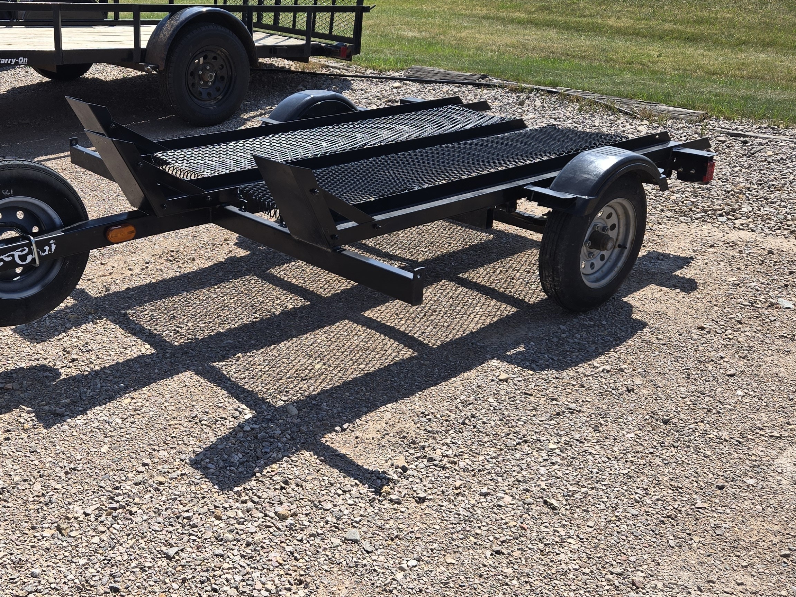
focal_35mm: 40
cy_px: 315
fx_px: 920
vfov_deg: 35.9
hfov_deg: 46.3
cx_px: 288
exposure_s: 1/1915
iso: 25
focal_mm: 5.4
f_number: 1.8
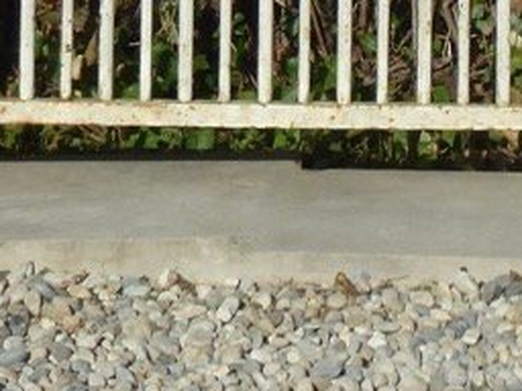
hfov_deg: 10.9
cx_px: 665
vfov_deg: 7.8
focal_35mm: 178
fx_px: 2684
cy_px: -517
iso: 100
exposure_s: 1/2000
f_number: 3.8
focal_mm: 6.8
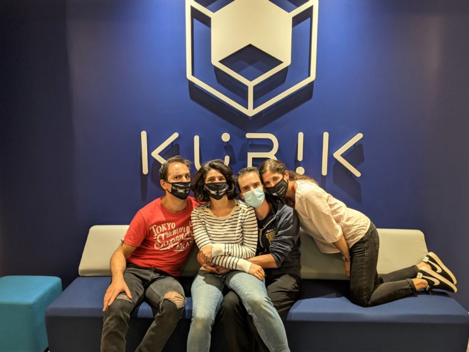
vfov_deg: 51.4
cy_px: 176
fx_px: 366
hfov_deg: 65.3
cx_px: 234
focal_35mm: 27
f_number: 1.8
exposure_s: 1/25
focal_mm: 4.44
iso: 86
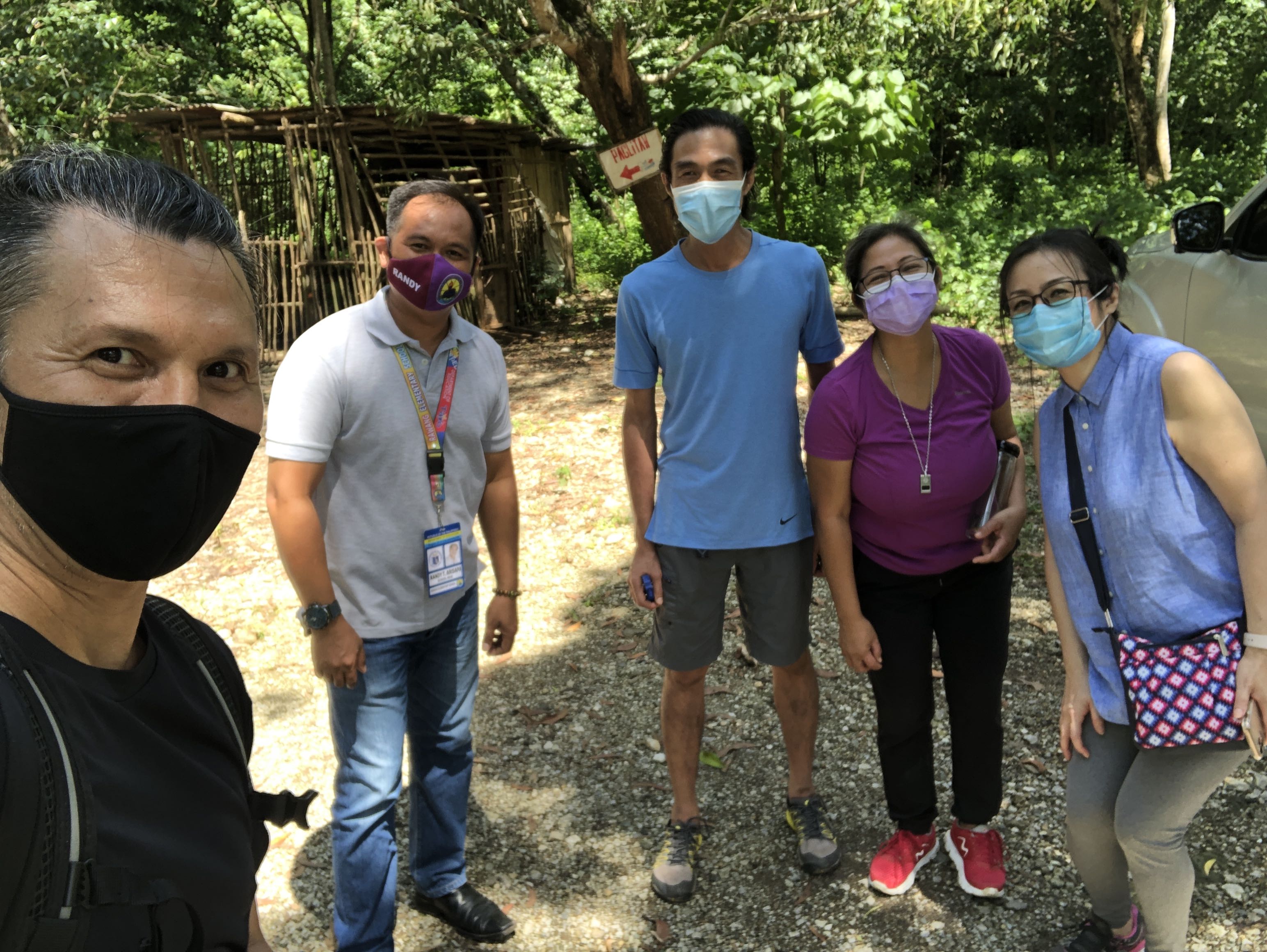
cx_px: 634
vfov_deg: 44.2
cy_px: 476
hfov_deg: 56.8
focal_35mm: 32
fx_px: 1172
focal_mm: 2.87
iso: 40
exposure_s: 1/120
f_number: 2.2
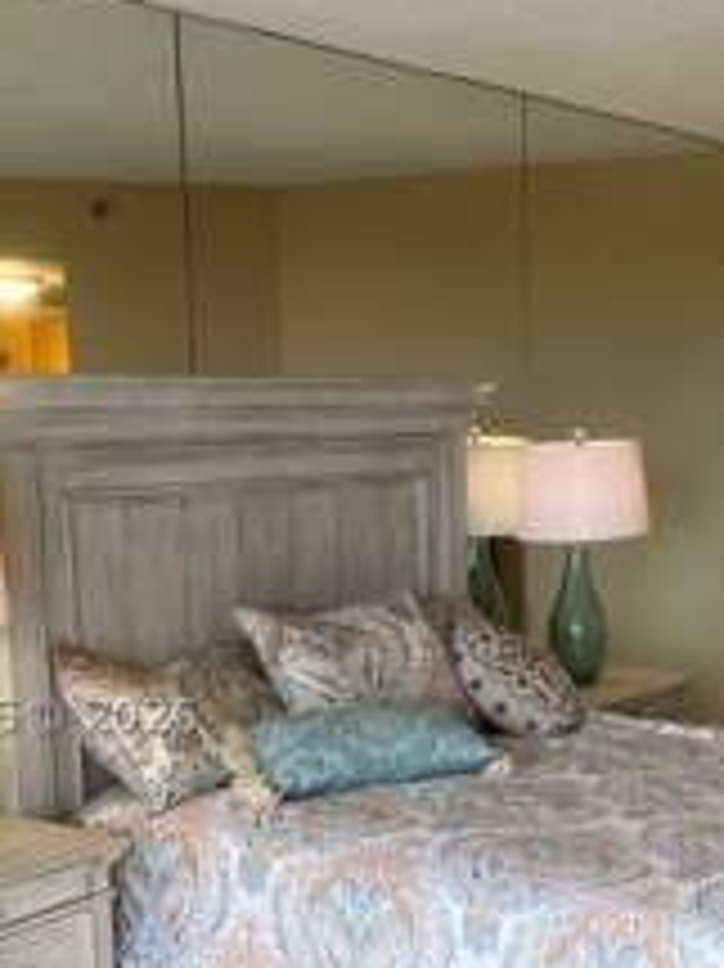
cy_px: 716
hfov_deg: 24.7
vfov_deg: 32.7
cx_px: 612
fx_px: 1619
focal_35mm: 58
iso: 125
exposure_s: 1/120
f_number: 1.6
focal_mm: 5.1
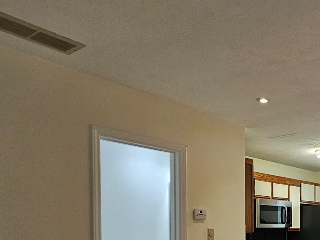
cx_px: 344
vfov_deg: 37.0
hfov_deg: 42.5
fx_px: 324
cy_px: 233
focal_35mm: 35
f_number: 2.2
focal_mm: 2.2
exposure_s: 1/60
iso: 320
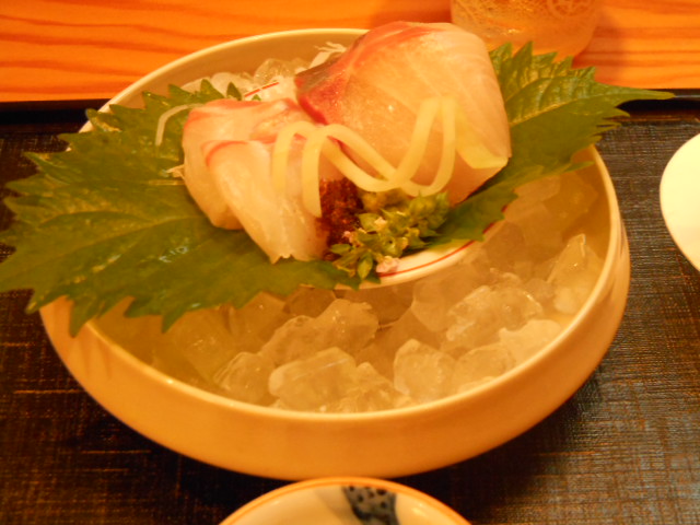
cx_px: 350
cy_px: 262
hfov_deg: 31.7
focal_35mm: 61
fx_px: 1234
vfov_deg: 24.0
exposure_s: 1/5
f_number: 4.4
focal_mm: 10.9
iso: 800
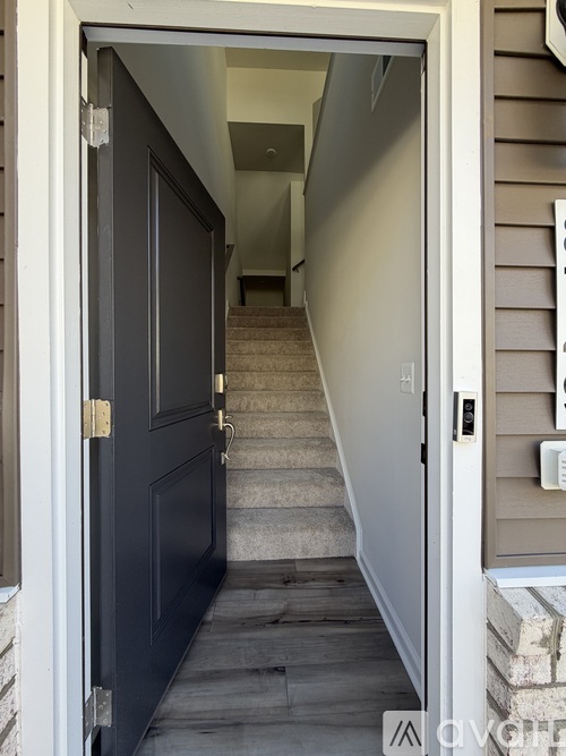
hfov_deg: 85.7
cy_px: 378
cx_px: 283
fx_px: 305
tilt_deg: +0.5
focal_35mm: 14
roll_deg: +0.1
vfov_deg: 102.1
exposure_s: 1/121
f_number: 2.2
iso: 50
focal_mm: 2.22
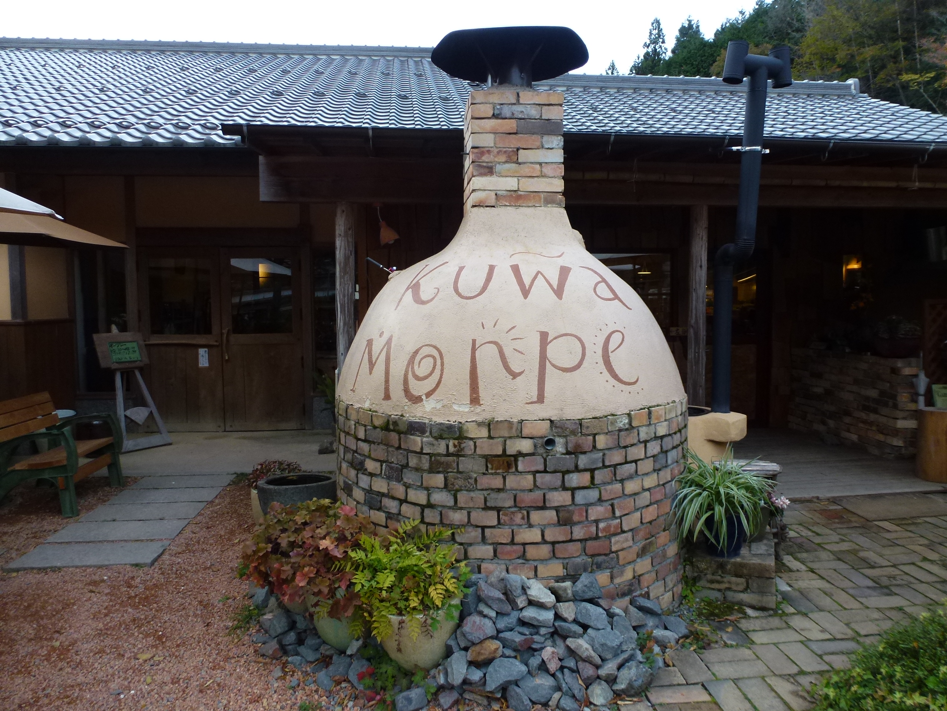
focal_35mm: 24
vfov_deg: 56.8
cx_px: 474
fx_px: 657
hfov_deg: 71.6
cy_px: 356
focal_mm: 4.3
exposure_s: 1/60
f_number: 3.3
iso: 160
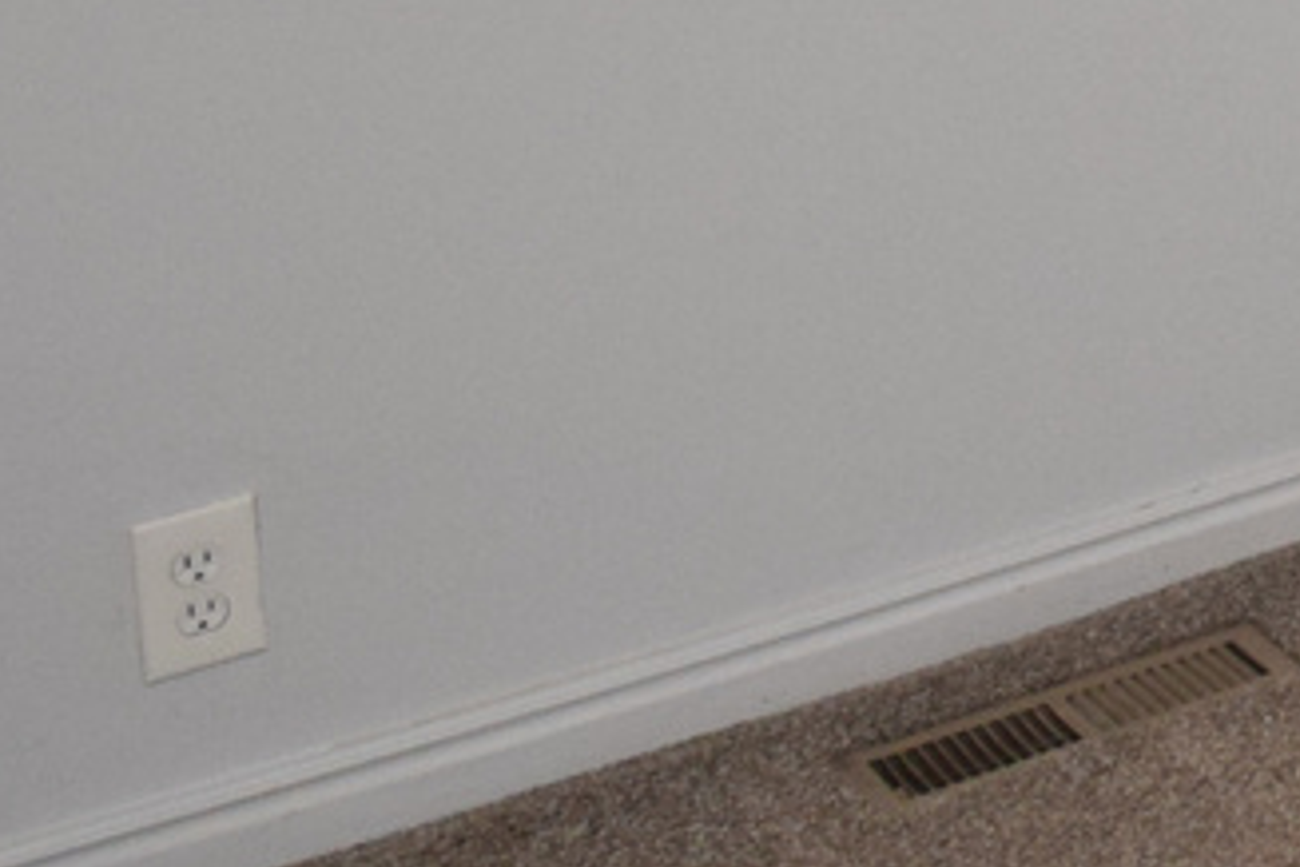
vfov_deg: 12.7
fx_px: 3394
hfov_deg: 15.5
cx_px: 2846
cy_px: -893
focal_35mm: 94
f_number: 5.6
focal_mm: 10
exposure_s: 1/125
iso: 800
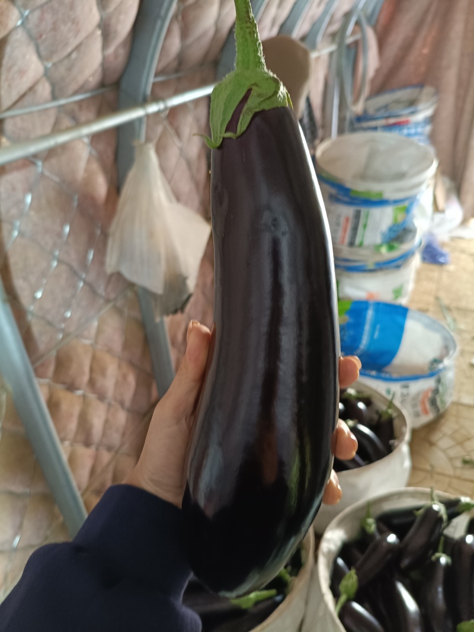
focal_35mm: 26
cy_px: 316
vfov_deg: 67.3
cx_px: 237
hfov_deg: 53.1
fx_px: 475
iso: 666
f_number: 1.59
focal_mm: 4.94
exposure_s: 1/25
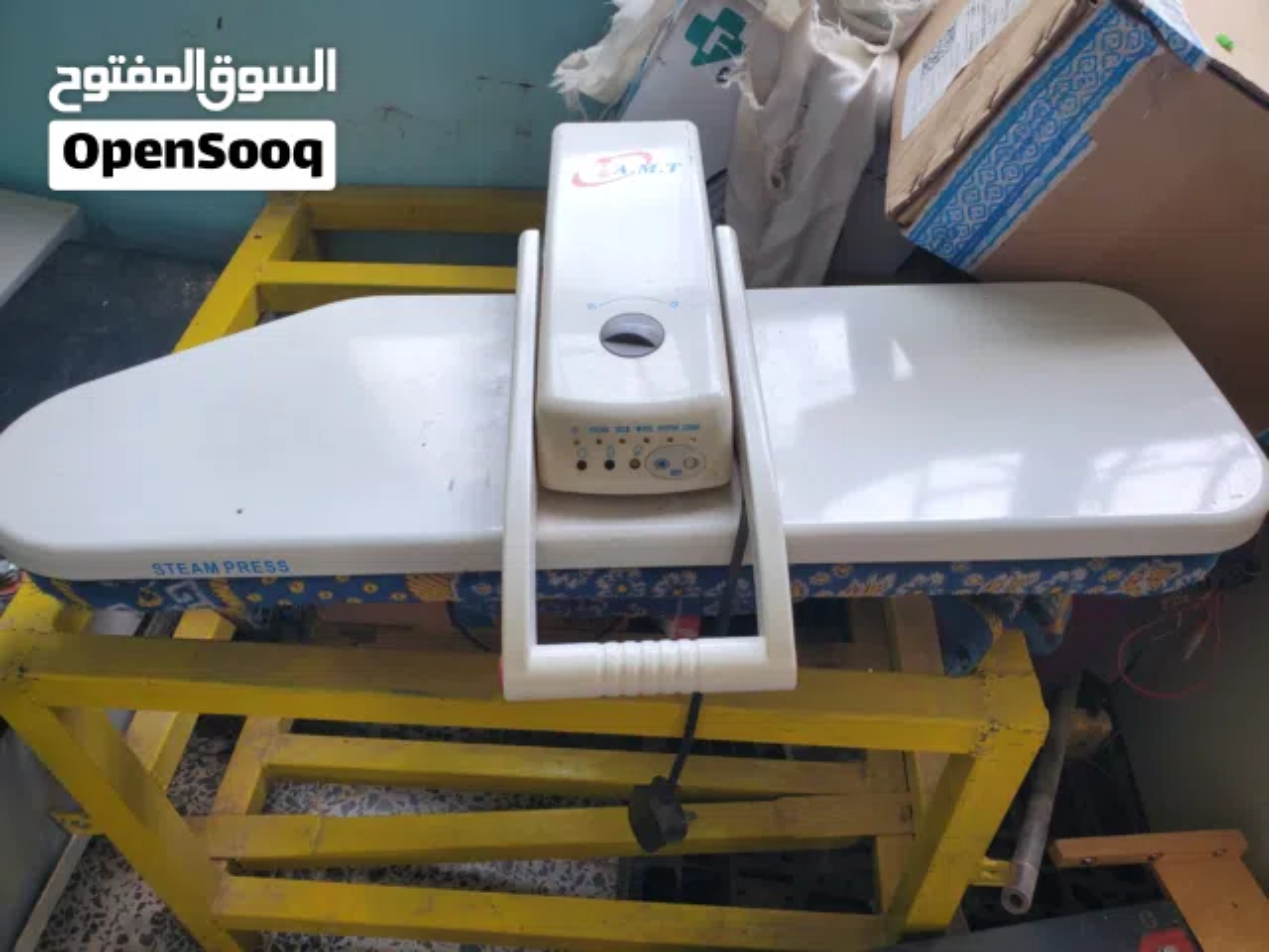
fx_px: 953
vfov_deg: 53.1
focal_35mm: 26
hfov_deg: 67.3
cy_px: 476
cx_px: 634
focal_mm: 4.3
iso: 100
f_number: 2.4
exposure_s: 1/120
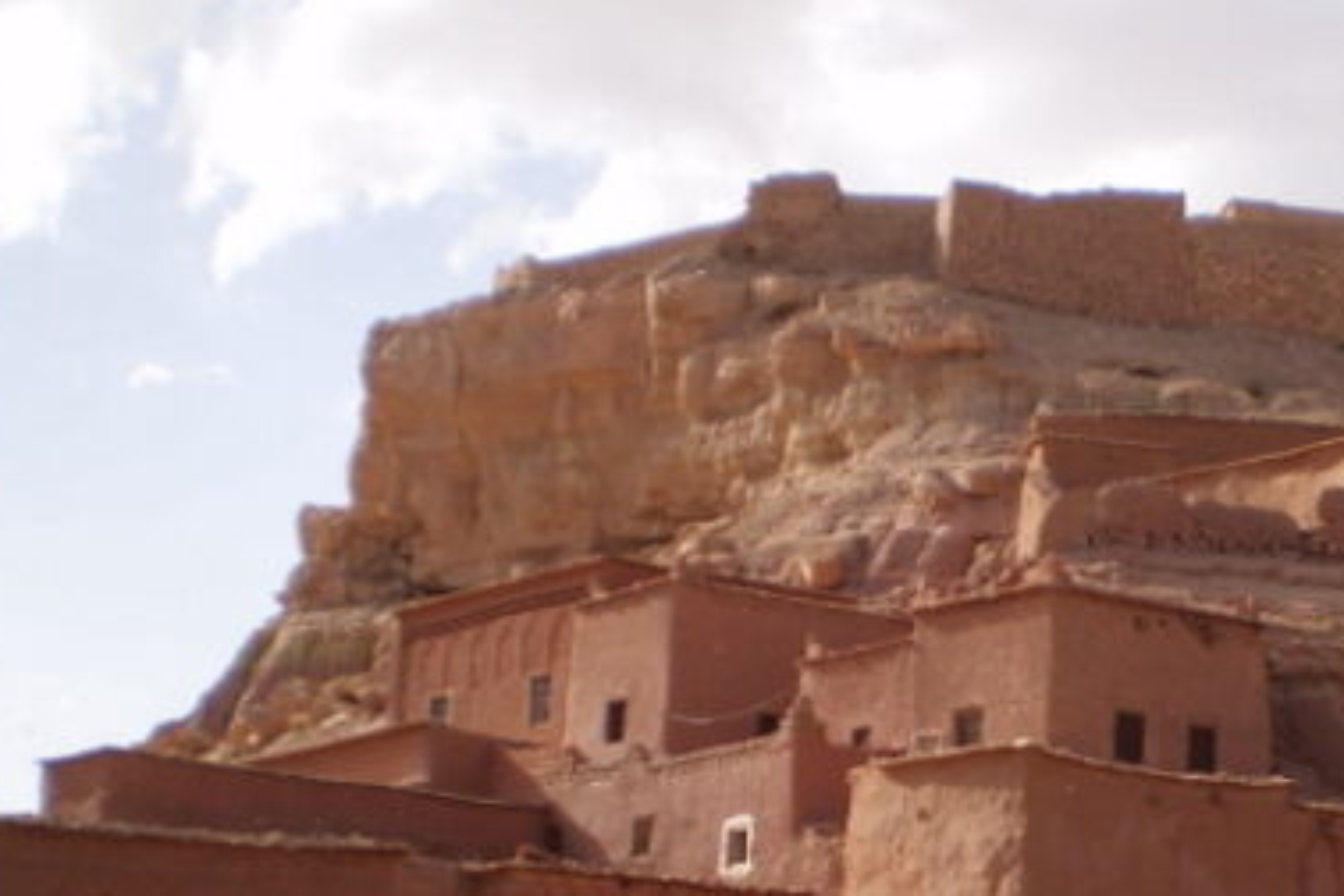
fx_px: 2837
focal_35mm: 76
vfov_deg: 17.7
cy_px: 786
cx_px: 1255
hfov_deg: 25.7
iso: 64
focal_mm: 6.3
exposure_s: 1/1000
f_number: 3.1
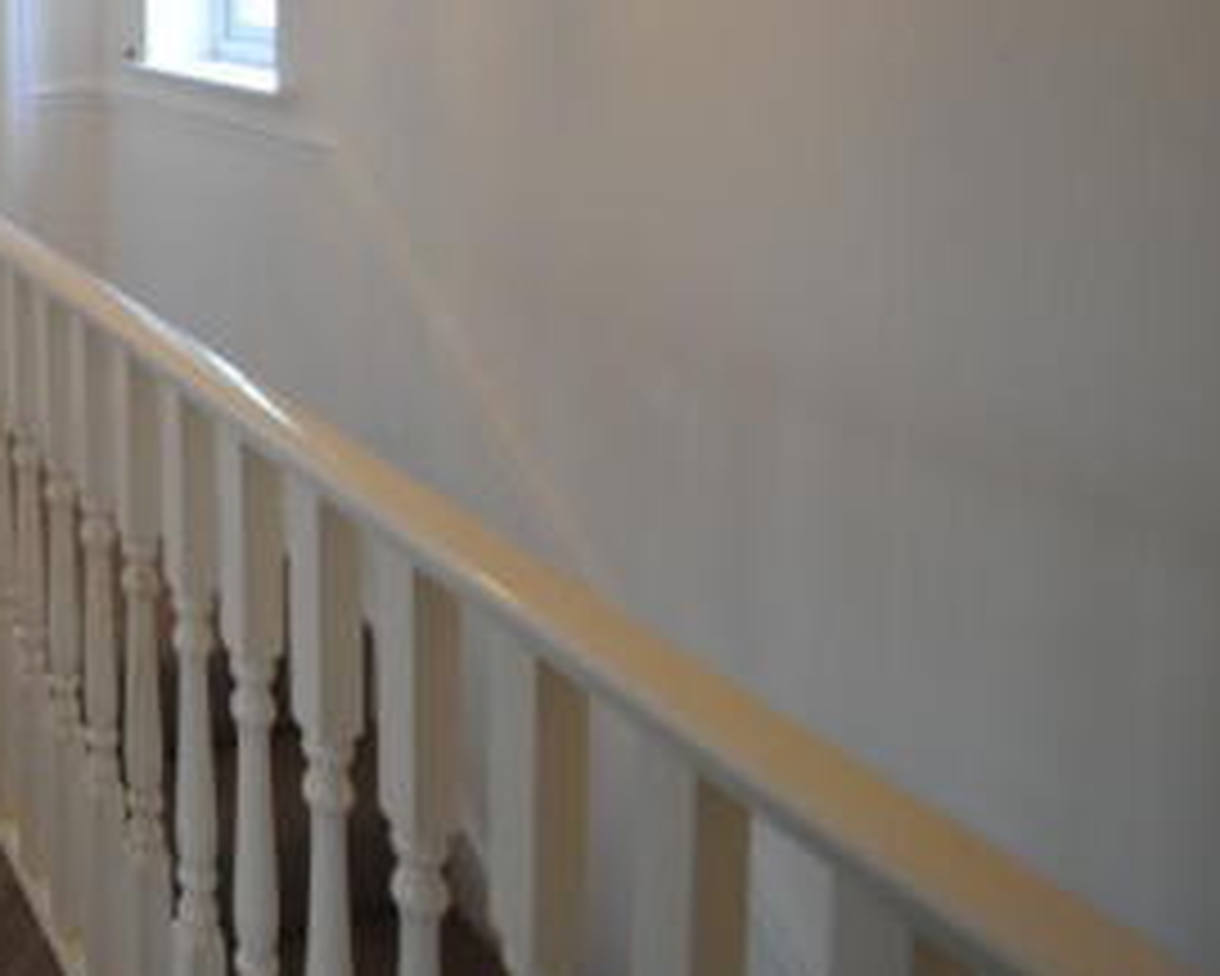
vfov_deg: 39.2
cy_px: 38
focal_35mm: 34
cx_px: -137
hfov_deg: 41.5
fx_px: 1228
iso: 100
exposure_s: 1/5
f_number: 3.5
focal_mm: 10
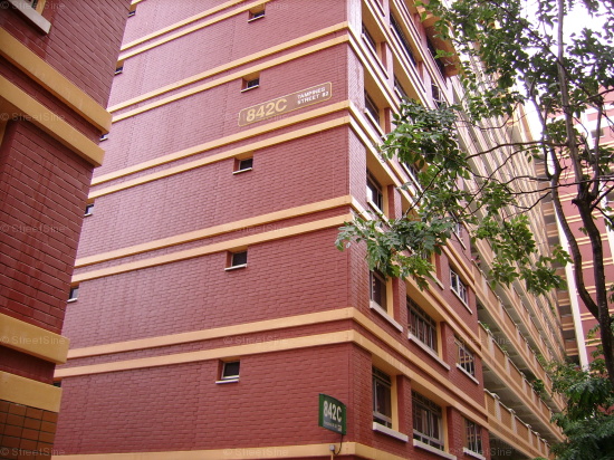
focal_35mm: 35
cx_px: 307
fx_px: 621
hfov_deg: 52.6
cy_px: 230
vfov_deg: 40.7
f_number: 2.8
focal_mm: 5.95
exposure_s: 1/148
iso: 50
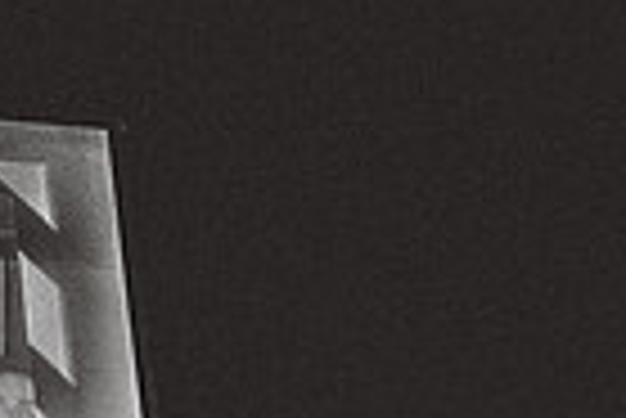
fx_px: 1741
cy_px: 676
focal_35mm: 100
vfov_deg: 12.8
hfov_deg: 17.3
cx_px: -446
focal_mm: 24
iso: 2500
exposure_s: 1/160
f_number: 2.8
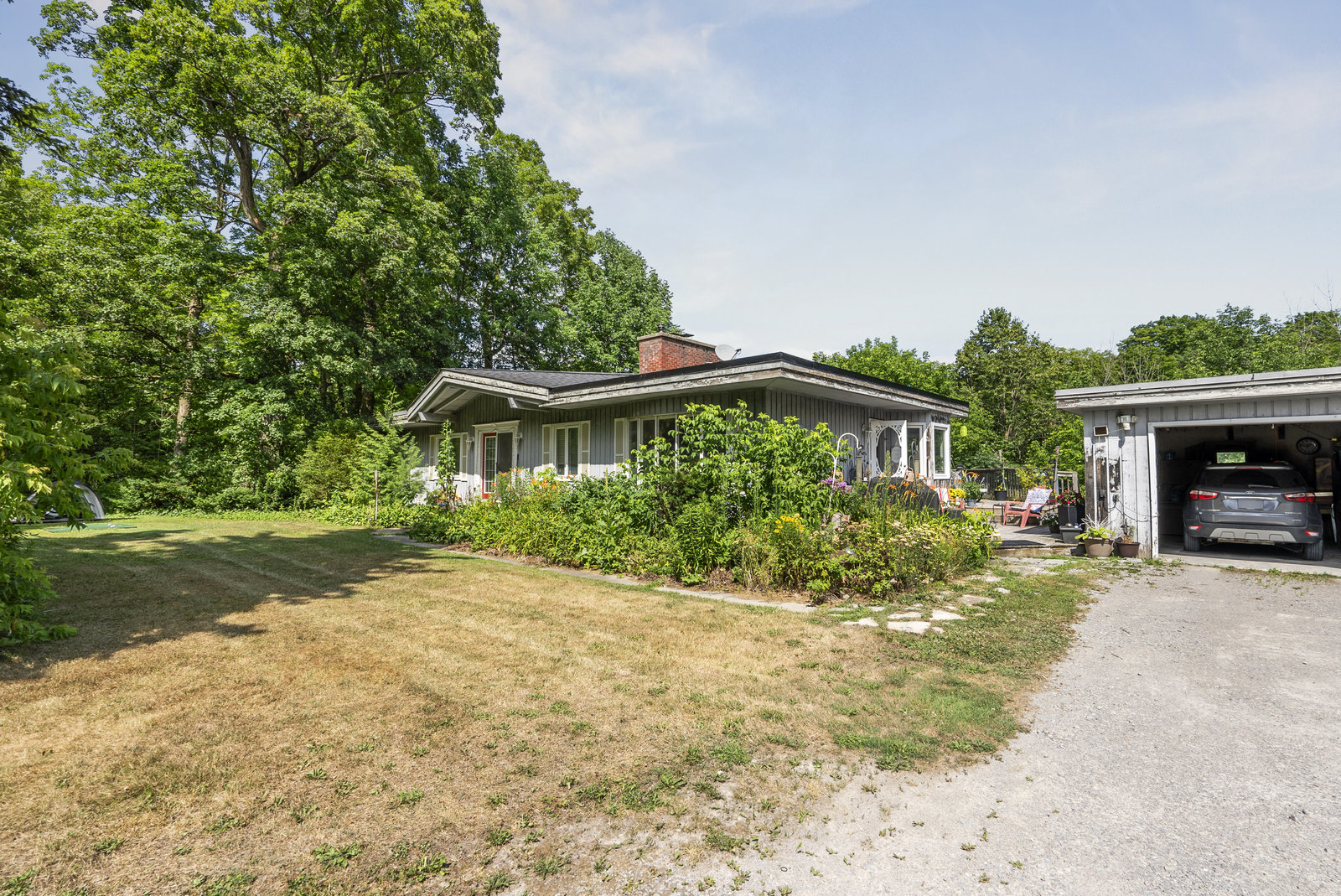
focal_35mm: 16
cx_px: 670
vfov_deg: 73.8
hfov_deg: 96.7
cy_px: 448
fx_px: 596
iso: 80
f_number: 13
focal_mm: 16
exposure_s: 1/60
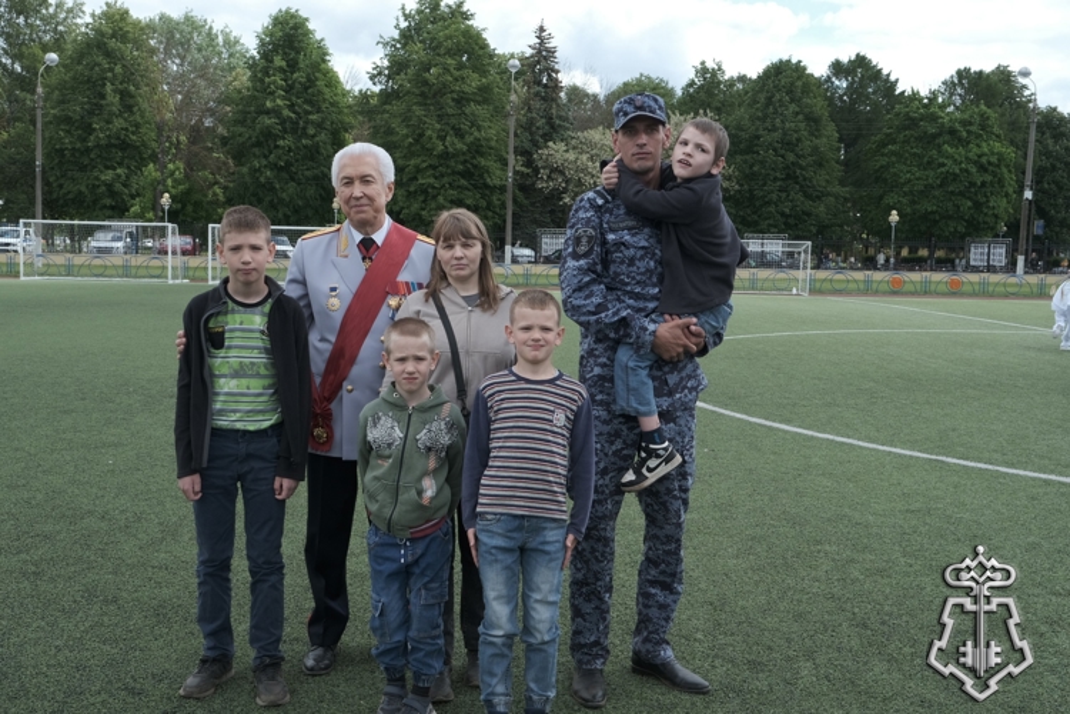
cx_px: 535
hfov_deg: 61.9
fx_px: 892
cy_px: 357
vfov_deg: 43.6
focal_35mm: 30
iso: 160
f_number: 5.6
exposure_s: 1/350
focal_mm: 20.2
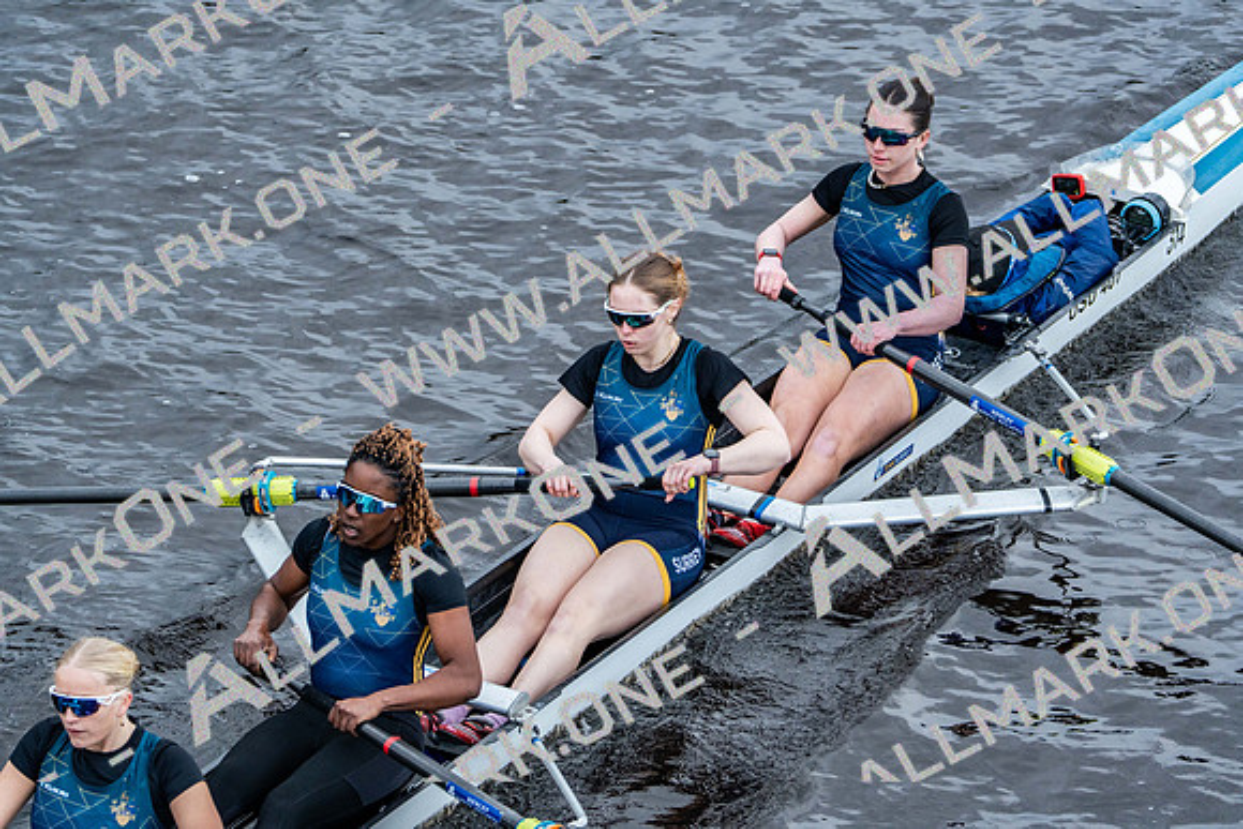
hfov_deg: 5.7
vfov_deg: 3.8
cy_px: 414
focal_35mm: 359
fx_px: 12398
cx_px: 622
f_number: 6.3
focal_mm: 359
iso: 2500
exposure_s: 1/1000
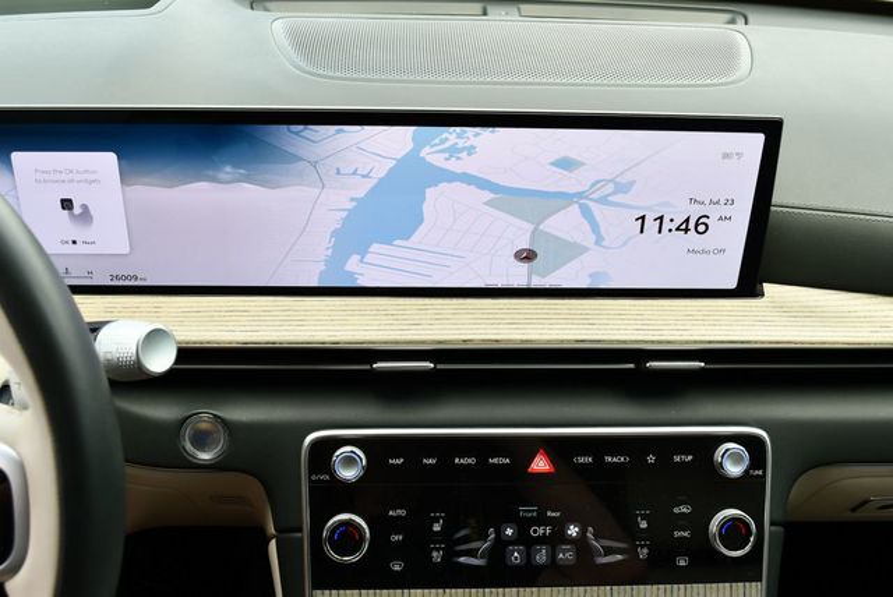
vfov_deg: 36.9
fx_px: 894
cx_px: 446
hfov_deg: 53.1
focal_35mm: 36
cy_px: 298
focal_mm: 18
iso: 400
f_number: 4.5
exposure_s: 1/250
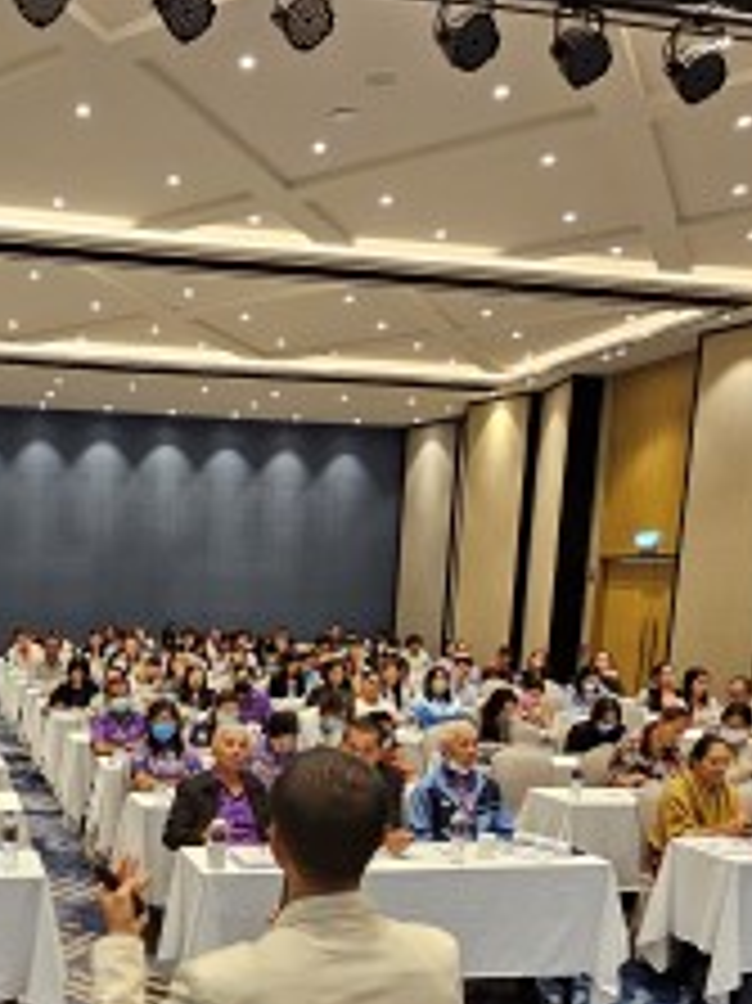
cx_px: 108
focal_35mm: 35
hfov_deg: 38.5
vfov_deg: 49.8
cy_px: 792
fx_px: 1015
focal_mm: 2.2
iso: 250
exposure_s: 1/50
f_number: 2.2
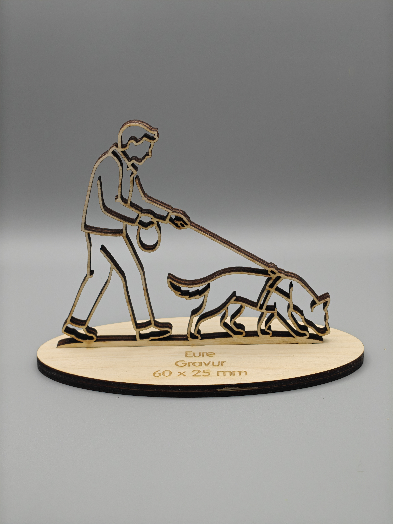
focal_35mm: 73
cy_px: 262
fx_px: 1105
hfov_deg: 20.2
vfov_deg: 26.7
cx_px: 196
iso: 200
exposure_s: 1/100
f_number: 16
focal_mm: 13.85
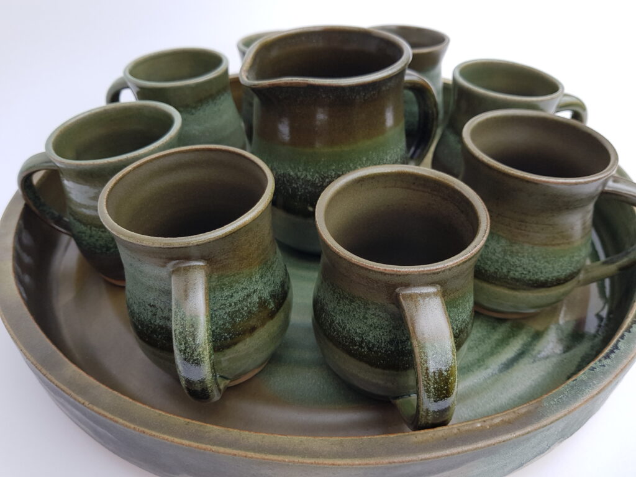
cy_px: 238
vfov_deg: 53.1
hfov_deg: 67.3
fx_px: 478
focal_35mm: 26
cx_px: 318
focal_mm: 4.2
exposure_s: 1/678
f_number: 1.7
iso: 40
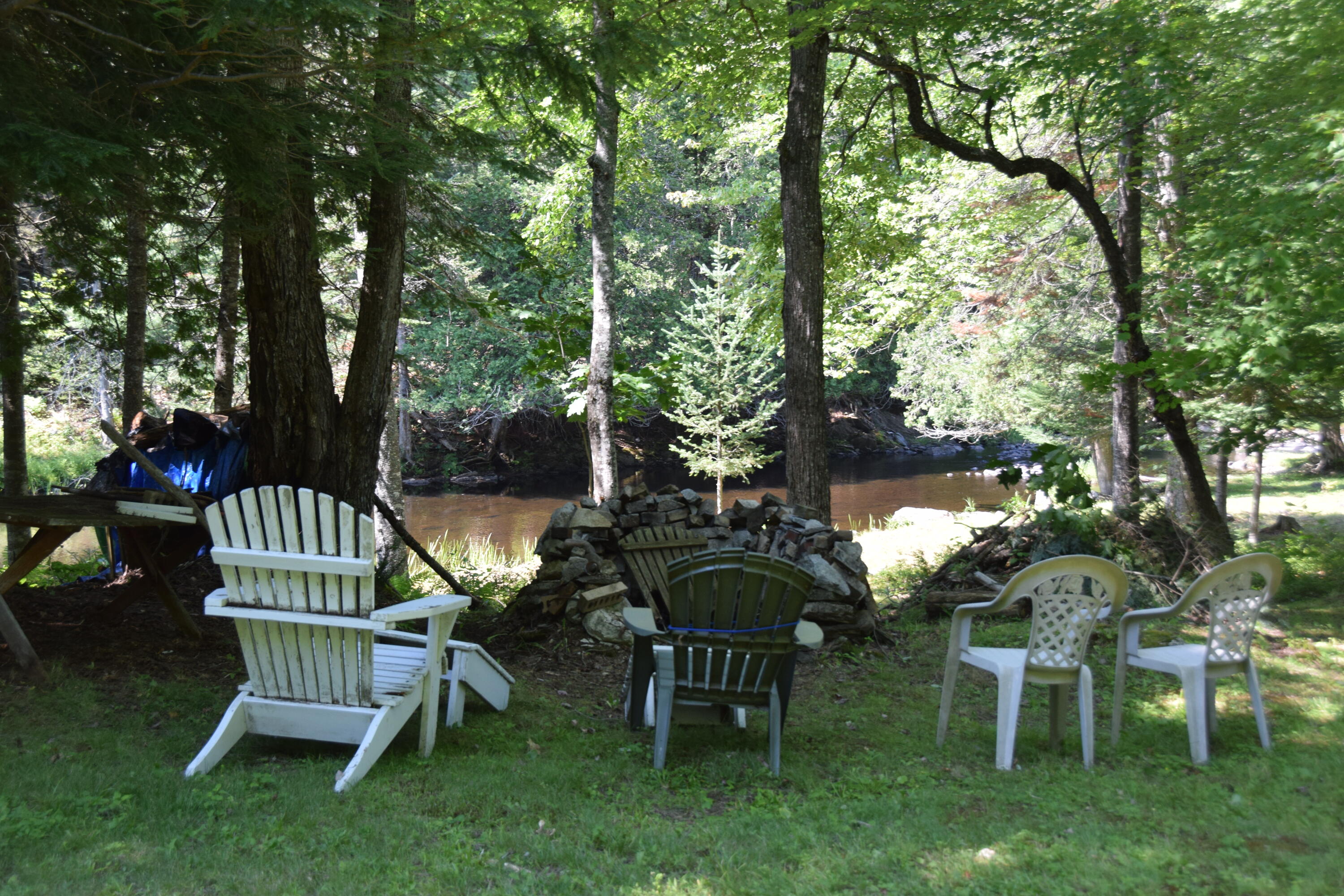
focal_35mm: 48
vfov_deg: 28.1
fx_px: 1792
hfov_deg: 41.1
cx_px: 672
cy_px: 448
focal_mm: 32
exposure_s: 1/160
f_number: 6.3
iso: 400
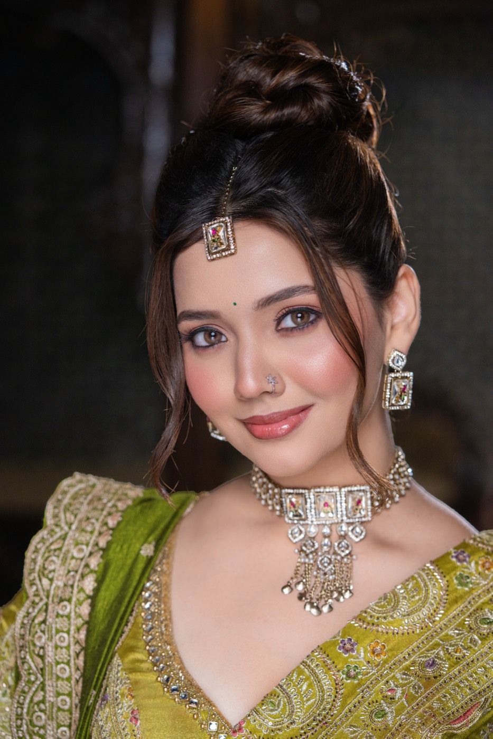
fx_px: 1849
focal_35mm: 90
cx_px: 246
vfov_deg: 22.6
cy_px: 370
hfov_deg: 15.2
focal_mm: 90
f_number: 4
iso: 500
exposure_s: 1/200
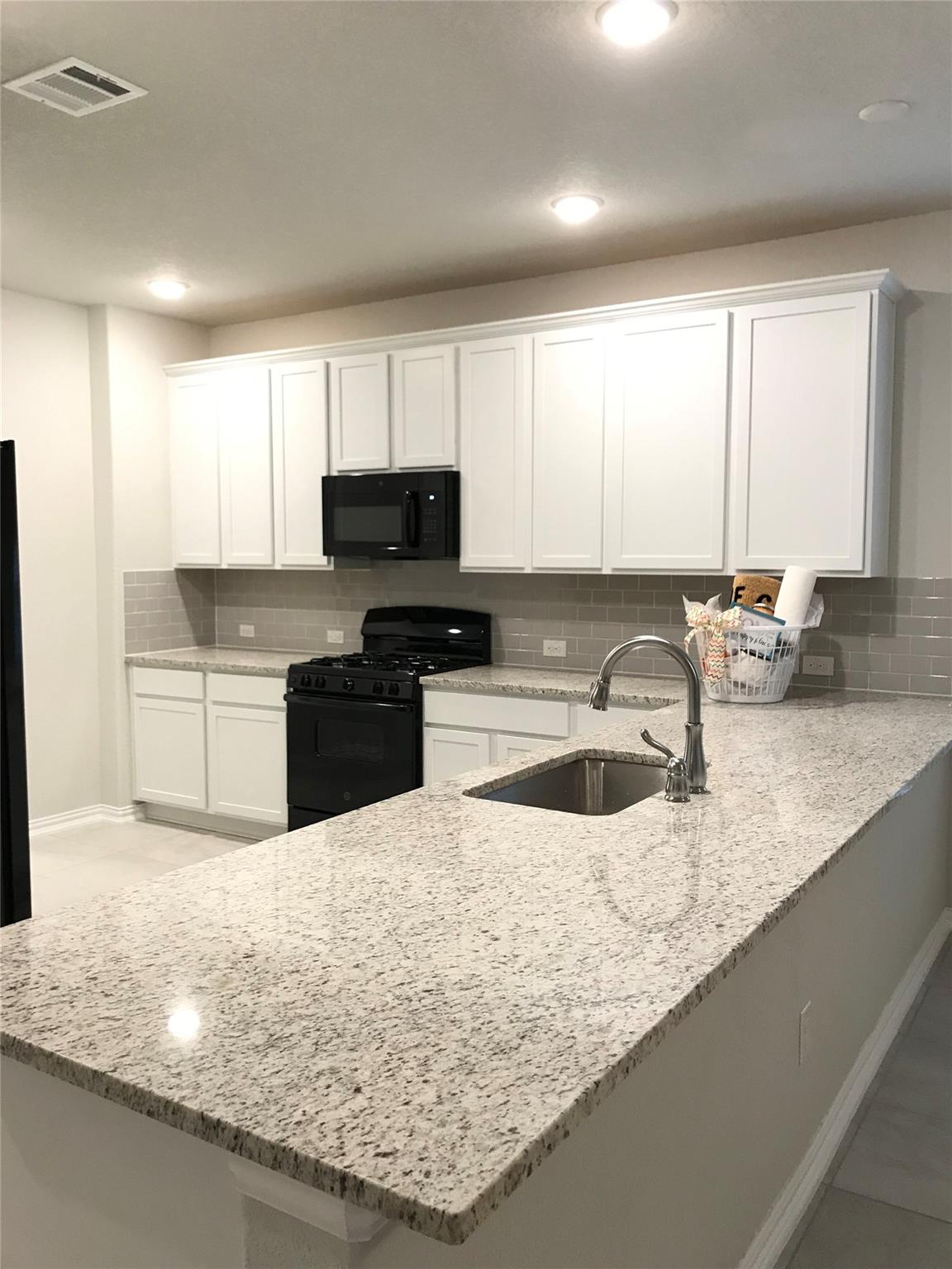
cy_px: 634
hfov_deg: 49.7
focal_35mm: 28
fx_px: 1027
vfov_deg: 63.4
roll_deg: -0.6
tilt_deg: -4.8
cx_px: 476
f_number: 1.8
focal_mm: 3.99
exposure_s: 1/17
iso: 40
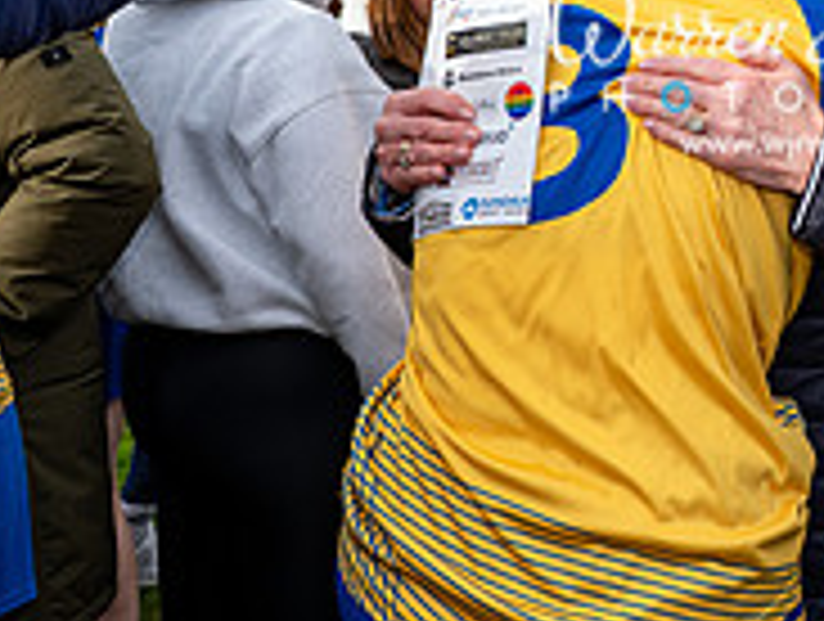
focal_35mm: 73
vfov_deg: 19.5
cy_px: -43
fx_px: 1741
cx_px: 842
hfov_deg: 25.2
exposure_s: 1/640
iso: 100
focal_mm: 24
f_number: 4
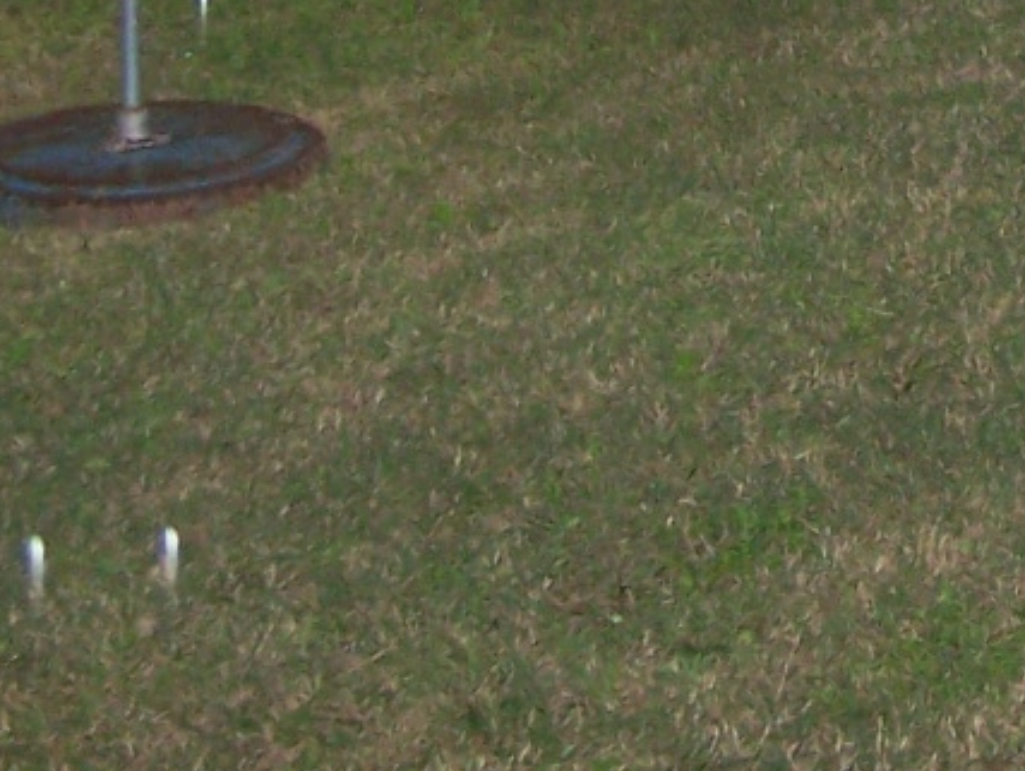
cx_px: 1001
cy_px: -372
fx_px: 4090
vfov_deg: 10.4
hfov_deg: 14.1
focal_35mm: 138
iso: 140
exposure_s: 1/60
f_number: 2.8
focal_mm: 6.3
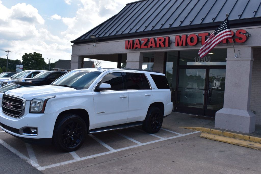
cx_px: 130
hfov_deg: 57.2
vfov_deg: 39.9
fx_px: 239
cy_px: 87
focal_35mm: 33
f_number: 11
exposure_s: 1/500
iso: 320
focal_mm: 22
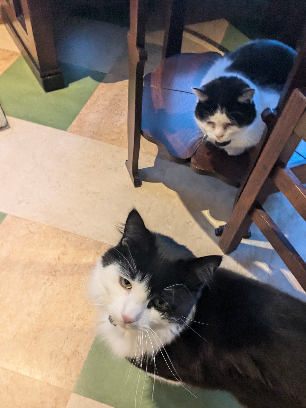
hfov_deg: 46.7
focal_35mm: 30
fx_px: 354
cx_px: 170
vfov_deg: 59.8
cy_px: 225
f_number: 1.73
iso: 716
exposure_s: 1/120
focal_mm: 4.38
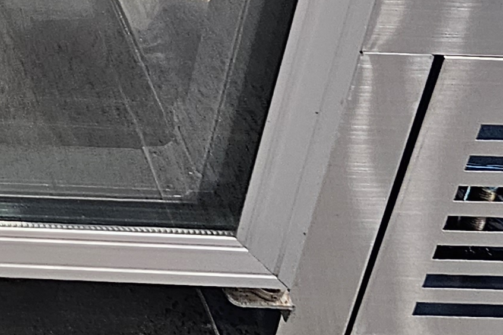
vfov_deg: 10.4
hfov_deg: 15.3
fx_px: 1579
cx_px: -441
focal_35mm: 113
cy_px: -484
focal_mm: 6.3
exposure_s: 1/120
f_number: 1.7
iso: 200
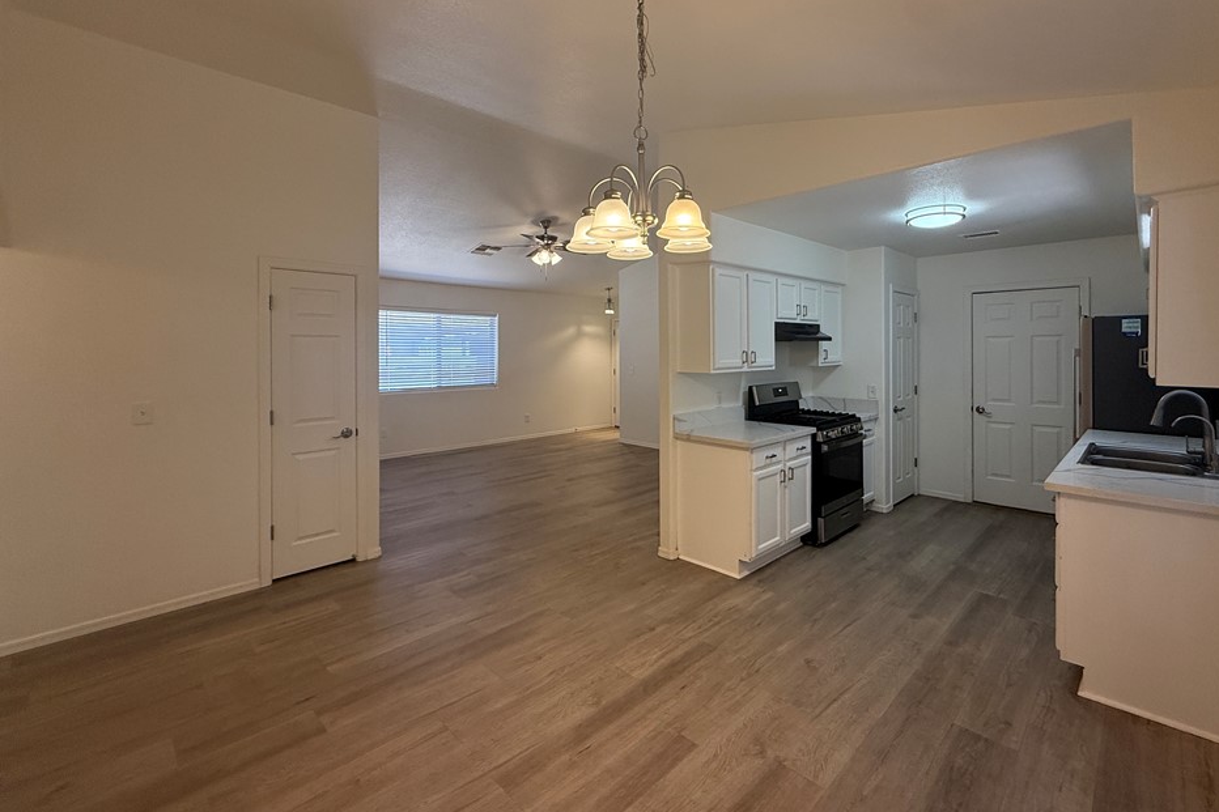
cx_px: 649
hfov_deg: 96.6
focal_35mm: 16
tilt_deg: +0.0
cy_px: 352
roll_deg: -0.1
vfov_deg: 73.4
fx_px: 542
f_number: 2.2
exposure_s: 1/120
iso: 160
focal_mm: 2.22
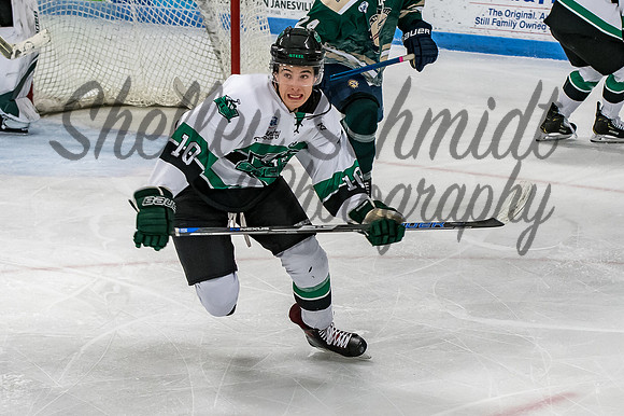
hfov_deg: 12.8
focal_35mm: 161
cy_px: 168
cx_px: 393
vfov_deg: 8.5
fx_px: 2788
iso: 2500
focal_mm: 70
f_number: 4
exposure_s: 1/800
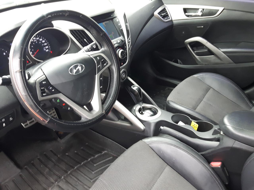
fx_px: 227
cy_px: 95
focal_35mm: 31
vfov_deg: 45.4
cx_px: 127
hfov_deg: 58.4
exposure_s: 1/33
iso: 160
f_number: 1.9
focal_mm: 3.7
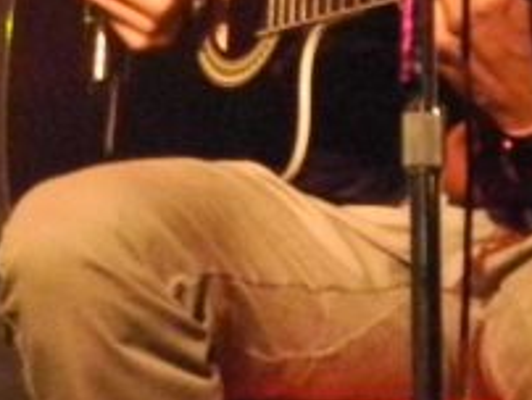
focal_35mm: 568
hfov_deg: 3.5
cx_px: -611
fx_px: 8740
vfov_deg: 2.6
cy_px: -362
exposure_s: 1/126
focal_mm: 22.5
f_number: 4.5
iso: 1600
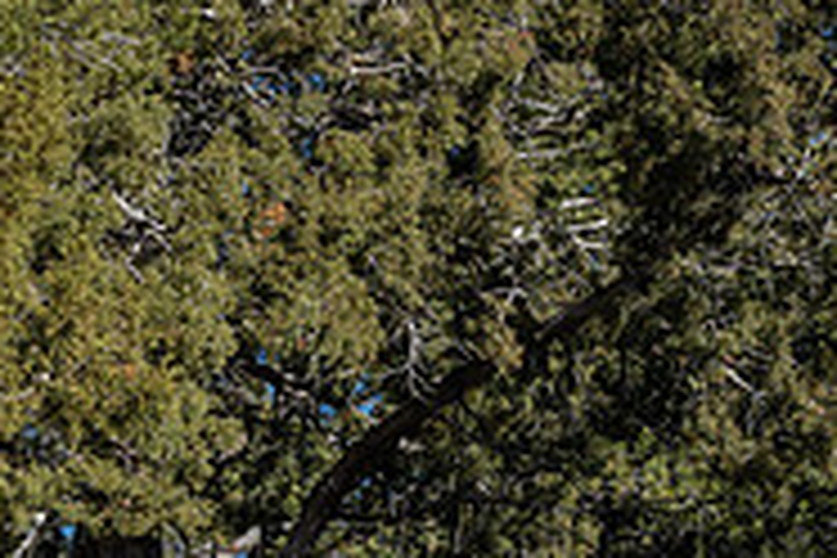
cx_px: 1346
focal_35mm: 163
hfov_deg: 11.9
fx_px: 3789
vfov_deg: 8.2
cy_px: 836
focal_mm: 44
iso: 400
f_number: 8
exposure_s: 1/1250
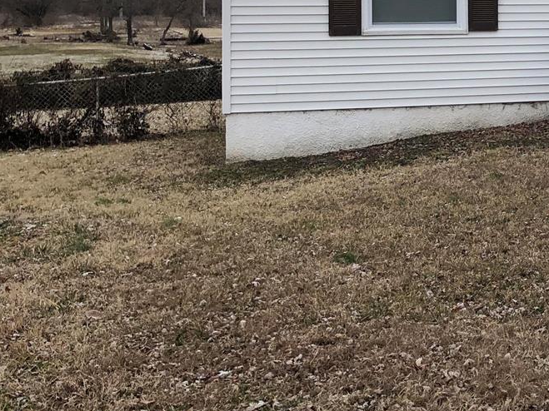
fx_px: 1078
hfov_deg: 25.9
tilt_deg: +3.3
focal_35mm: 68
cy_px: 3
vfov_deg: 20.9
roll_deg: +0.3
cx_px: 636
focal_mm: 4
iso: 20
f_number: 1.8
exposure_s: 1/1389
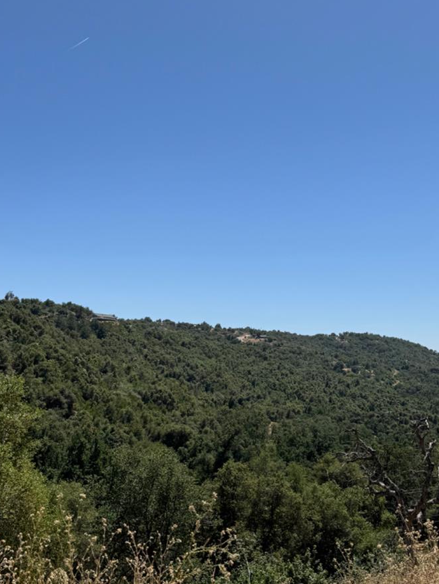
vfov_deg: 45.5
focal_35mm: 41
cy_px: 348
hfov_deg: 35.2
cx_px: 208
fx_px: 692
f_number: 1.78
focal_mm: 6.76
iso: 80
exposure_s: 1/6410
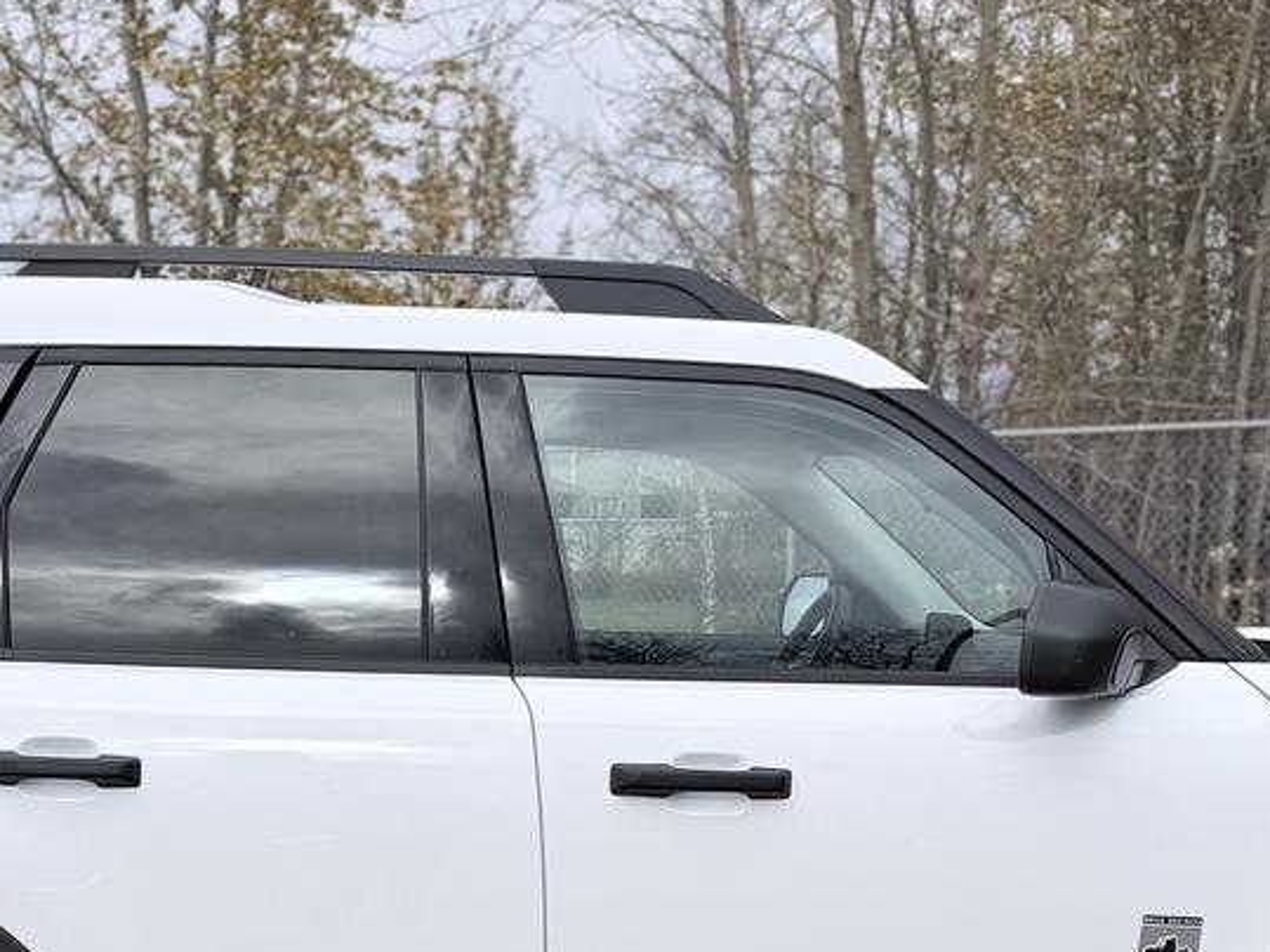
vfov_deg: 24.2
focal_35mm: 57
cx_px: 603
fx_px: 2091
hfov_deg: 33.8
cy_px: 1001
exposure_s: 1/2611
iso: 80
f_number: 1.78
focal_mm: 6.76
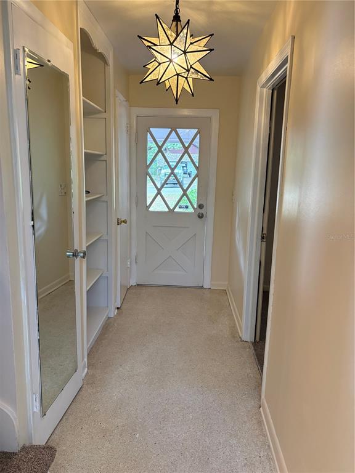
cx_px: 178
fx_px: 356
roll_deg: -2.1
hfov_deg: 53.1
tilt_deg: -11.1
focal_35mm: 26
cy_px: 236
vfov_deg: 67.3
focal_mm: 5.96
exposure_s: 1/60
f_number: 1.6
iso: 250
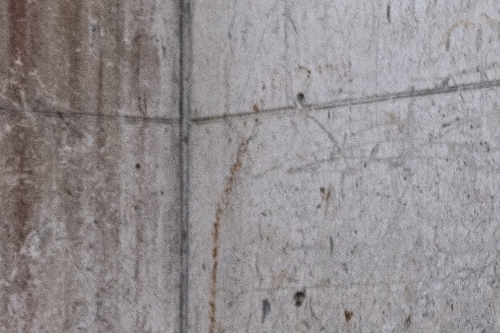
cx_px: -47
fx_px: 3458
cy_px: 491
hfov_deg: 8.2
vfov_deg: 5.5
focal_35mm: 249
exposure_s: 1/4000
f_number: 2
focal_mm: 35
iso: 400
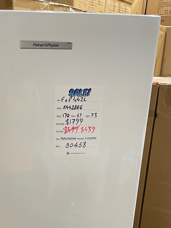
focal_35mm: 53
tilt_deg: -22.7
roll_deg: -2.0
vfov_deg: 33.3
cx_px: 37
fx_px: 349
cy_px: 224
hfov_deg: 27.1
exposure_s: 1/50
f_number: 1.6
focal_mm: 4.2
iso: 125
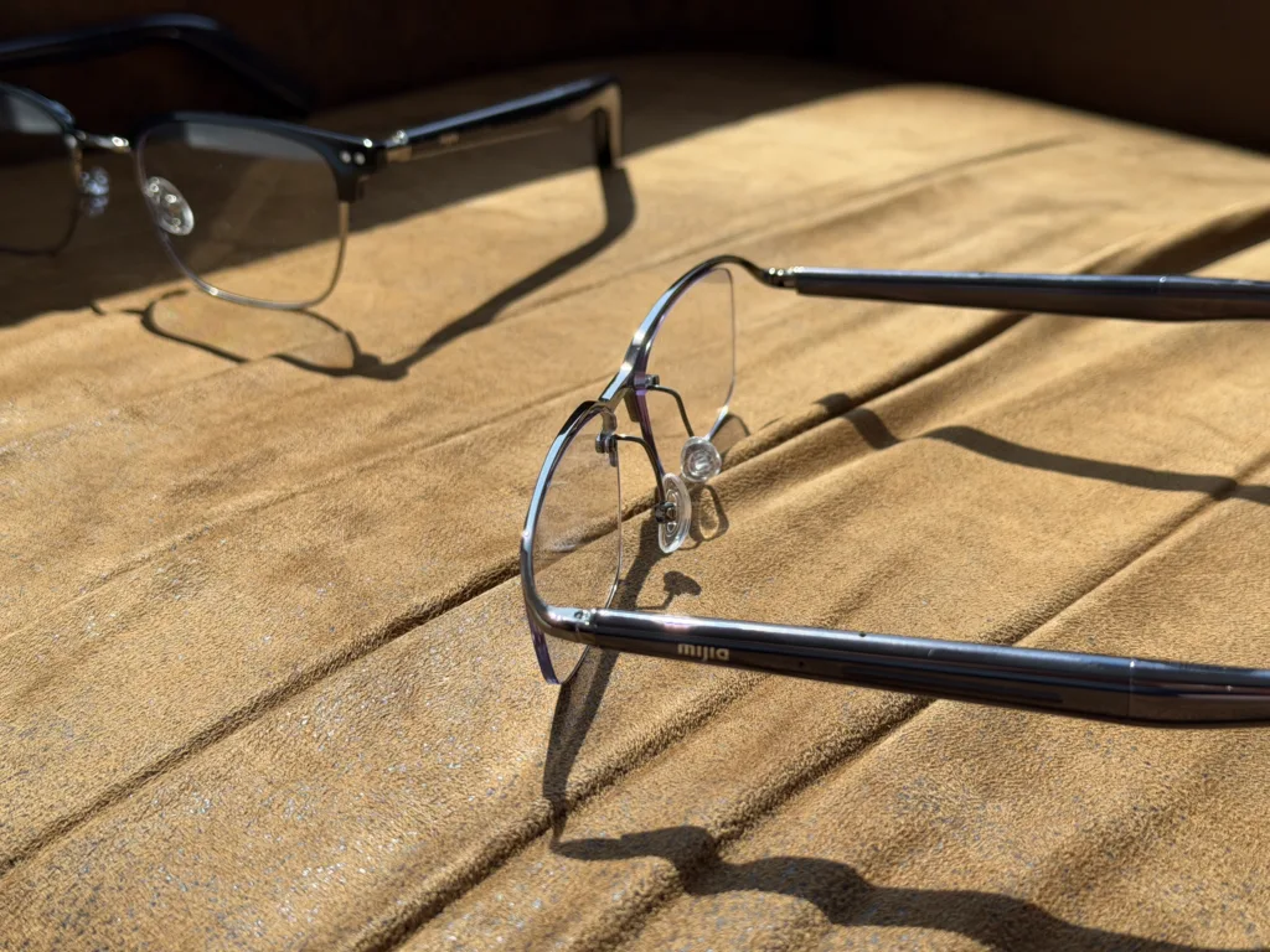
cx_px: 635
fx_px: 1761
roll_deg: -0.5
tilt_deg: -27.7
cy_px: 476
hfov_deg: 39.7
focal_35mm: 48
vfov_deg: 30.3
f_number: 1.78
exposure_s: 1/490
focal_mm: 6.76
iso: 64
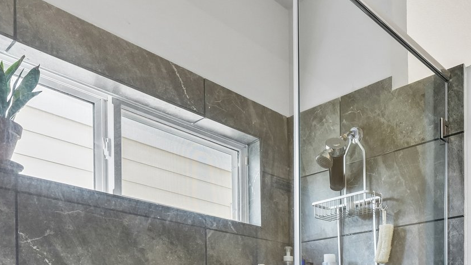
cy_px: 336
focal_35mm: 36
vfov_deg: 27.8
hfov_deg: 51.1
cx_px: 391
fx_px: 450
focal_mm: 14
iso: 320
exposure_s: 1/15
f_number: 8
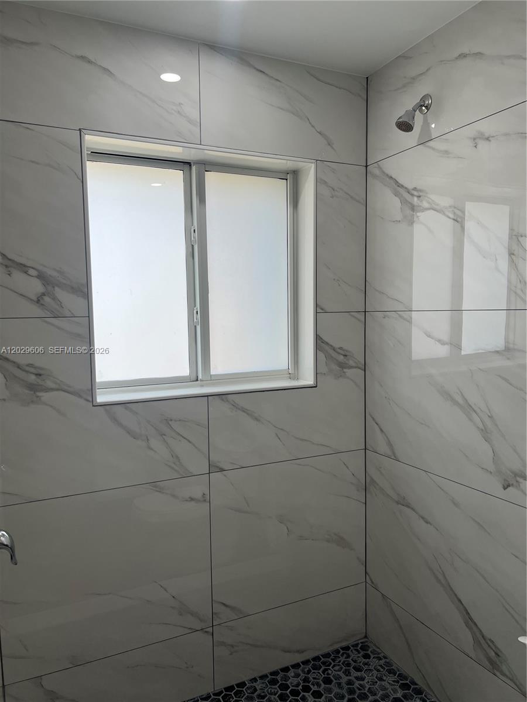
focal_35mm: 26
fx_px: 528
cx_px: 264
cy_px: 351
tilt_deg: -3.5
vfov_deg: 67.3
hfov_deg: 53.1
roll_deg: +0.9
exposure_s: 1/282
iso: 40
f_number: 1.5
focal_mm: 5.7
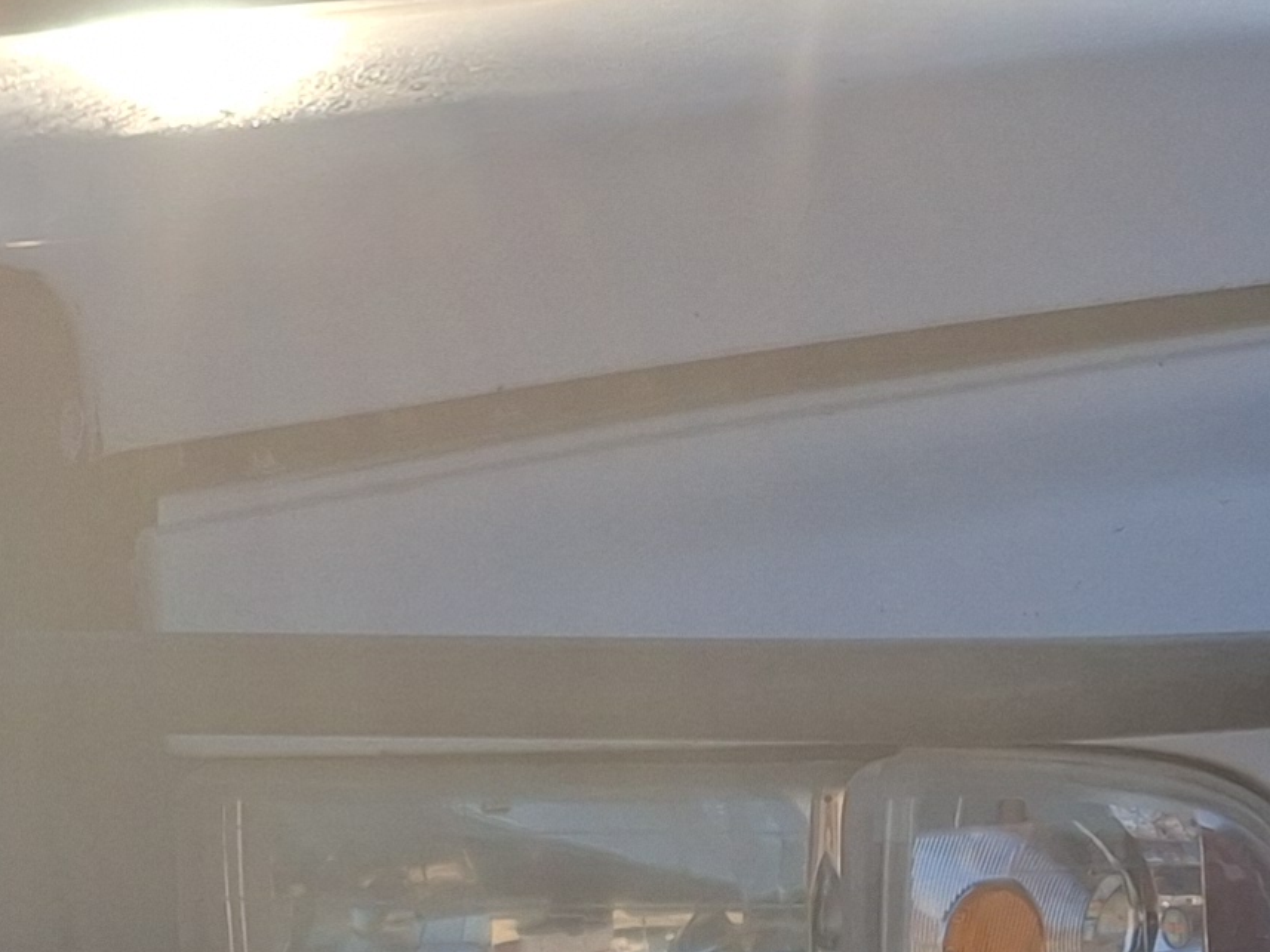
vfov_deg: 12.3
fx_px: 4367
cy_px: 1032
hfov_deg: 15.9
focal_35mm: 119
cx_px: 1520
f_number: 1.8
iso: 32
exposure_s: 1/2604
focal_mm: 4.69
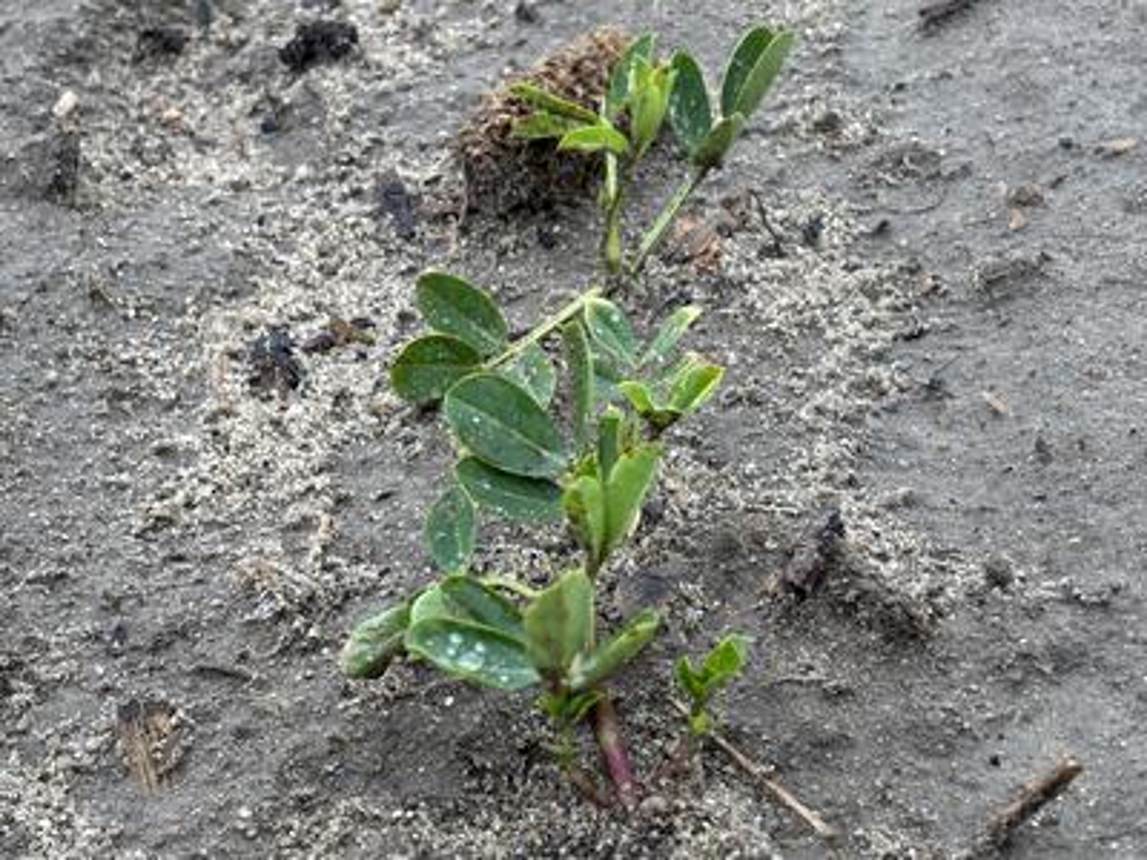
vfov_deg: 28.0
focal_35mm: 52
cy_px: 430
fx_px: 1723
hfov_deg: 36.8
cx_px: 574
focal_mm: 5.96
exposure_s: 1/121
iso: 32
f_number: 1.6
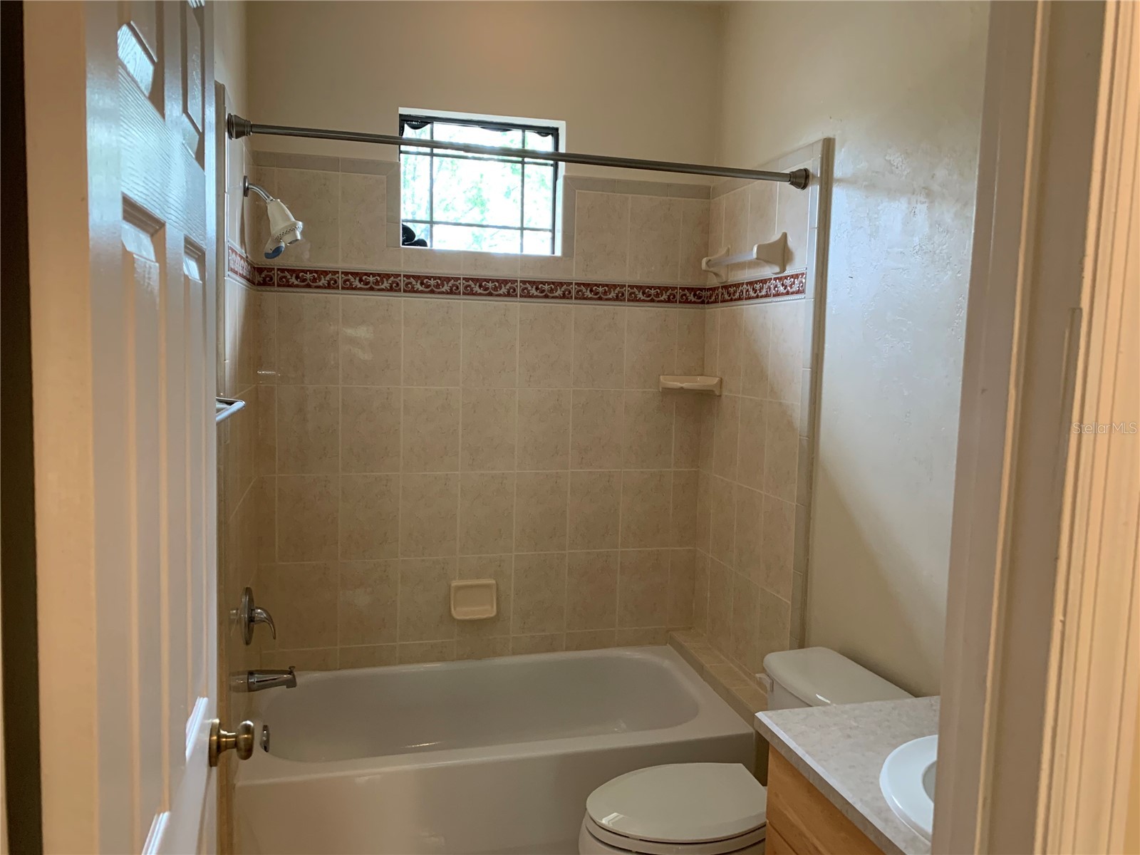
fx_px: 856
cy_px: 428
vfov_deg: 53.1
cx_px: 570
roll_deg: -2.2
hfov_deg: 67.3
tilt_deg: -5.1
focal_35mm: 26
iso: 160
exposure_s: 1/60
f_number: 1.8
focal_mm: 4.25
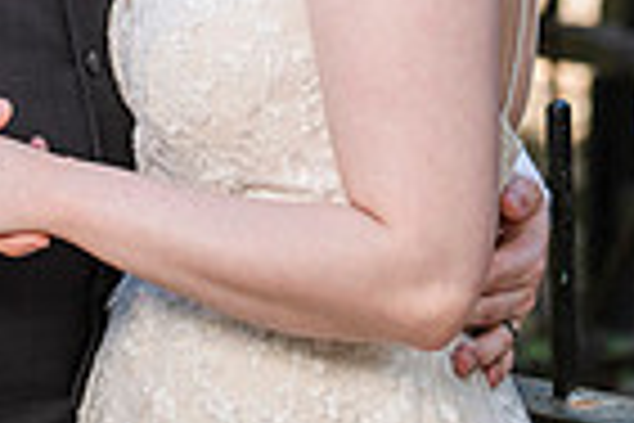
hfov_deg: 6.7
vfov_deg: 4.4
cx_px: 256
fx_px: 5441
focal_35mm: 309
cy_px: -290
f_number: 3.5
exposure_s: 1/800
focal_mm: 75
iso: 400
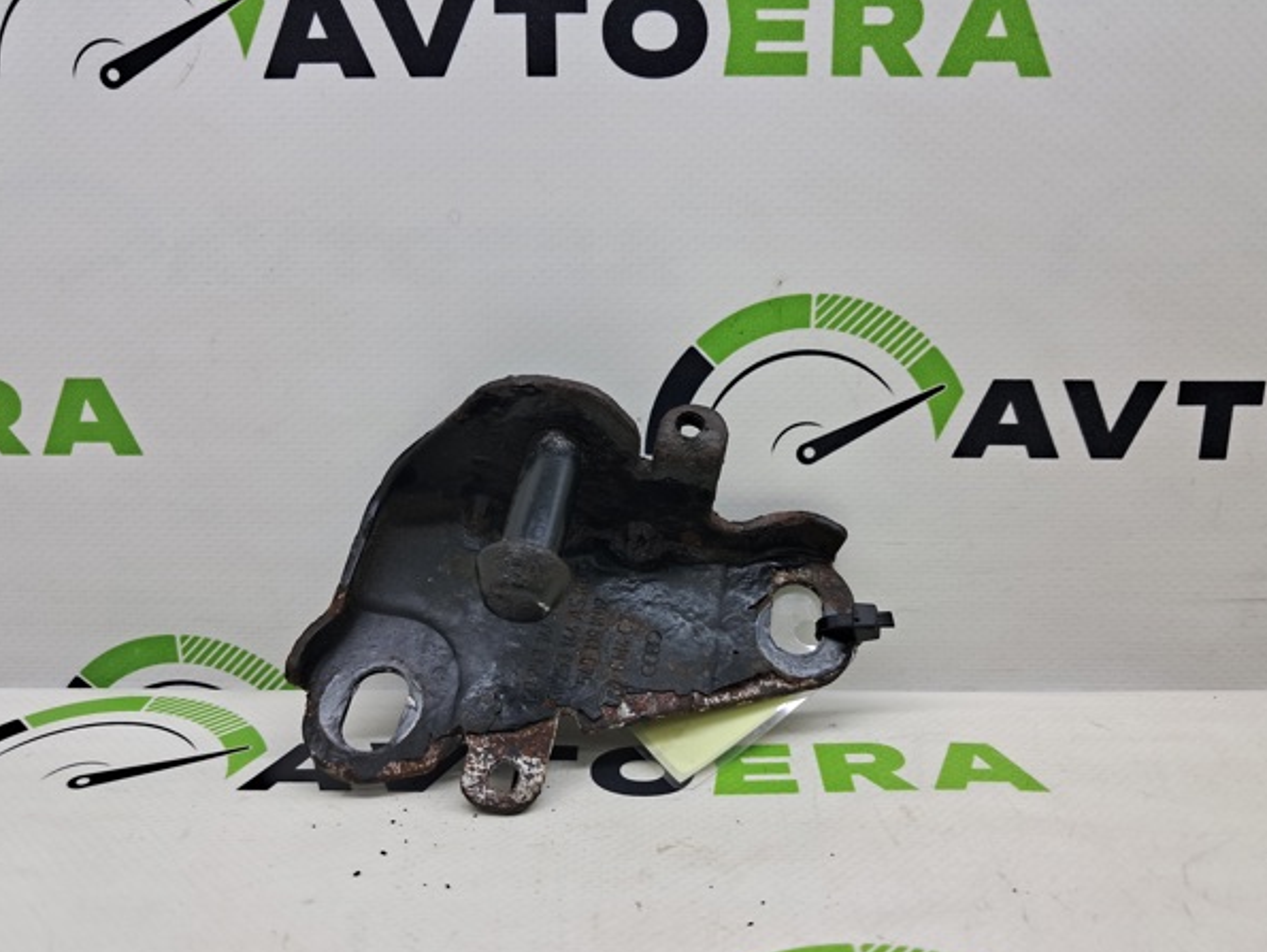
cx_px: 635
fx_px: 1062
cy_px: 489
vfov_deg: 48.3
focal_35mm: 29
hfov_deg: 61.6
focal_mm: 4
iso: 50
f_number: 1.8
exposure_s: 1/100
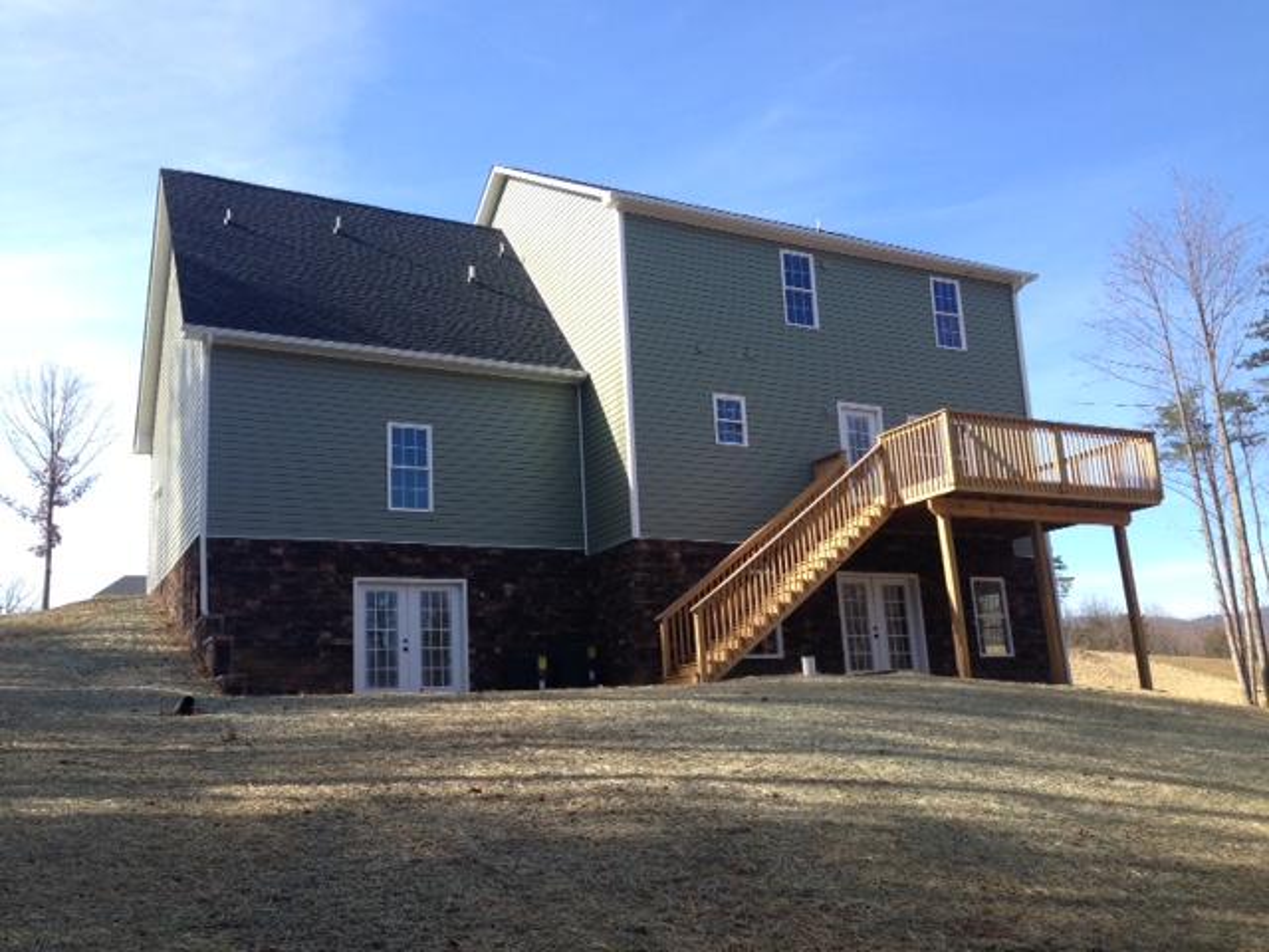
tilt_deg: +11.4
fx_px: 1210
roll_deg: +1.9
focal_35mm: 33
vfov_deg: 42.9
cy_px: 476
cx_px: 634
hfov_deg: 55.4
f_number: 2.4
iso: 50
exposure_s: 1/609
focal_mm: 4.12
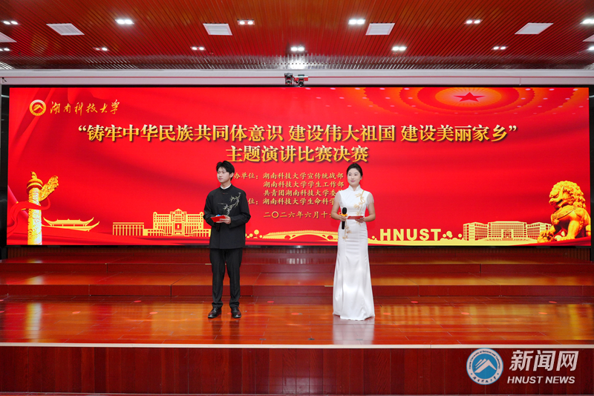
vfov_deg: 53.1
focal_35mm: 24
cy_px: 198
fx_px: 396
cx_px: 297
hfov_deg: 73.8
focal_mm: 24
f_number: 5.6
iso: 800
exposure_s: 1/160
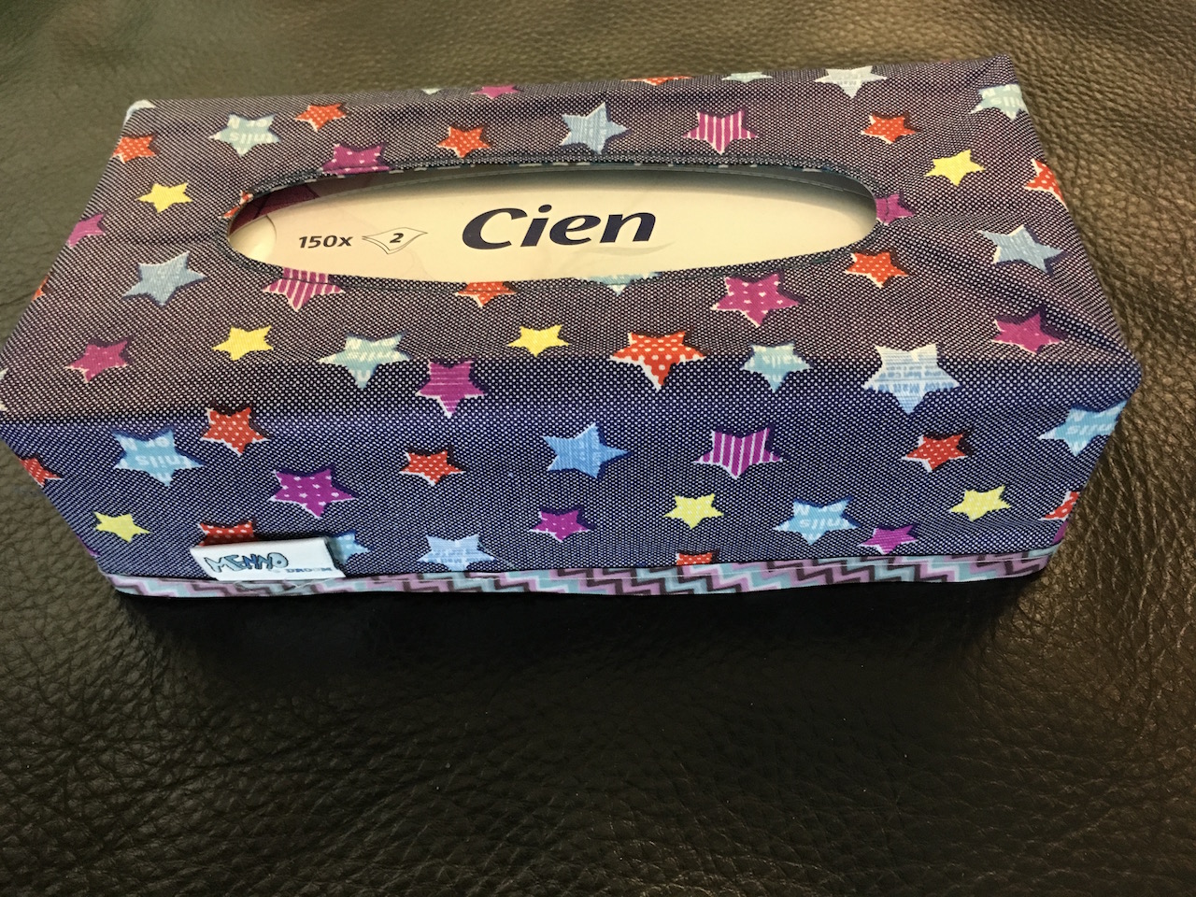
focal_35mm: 29
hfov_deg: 61.7
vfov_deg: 48.2
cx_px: 598
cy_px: 448
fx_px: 1002
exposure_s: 1/17
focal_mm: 4.15
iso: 200
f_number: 2.2
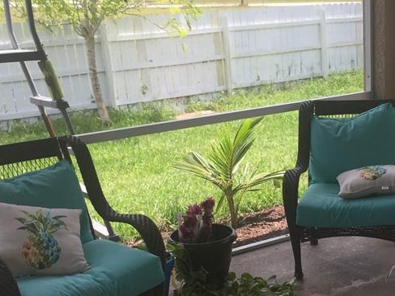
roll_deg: +1.4
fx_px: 707
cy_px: 218
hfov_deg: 30.4
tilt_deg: -15.9
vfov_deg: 23.4
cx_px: 321
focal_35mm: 62
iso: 32
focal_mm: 4.15
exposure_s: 1/408
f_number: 2.2
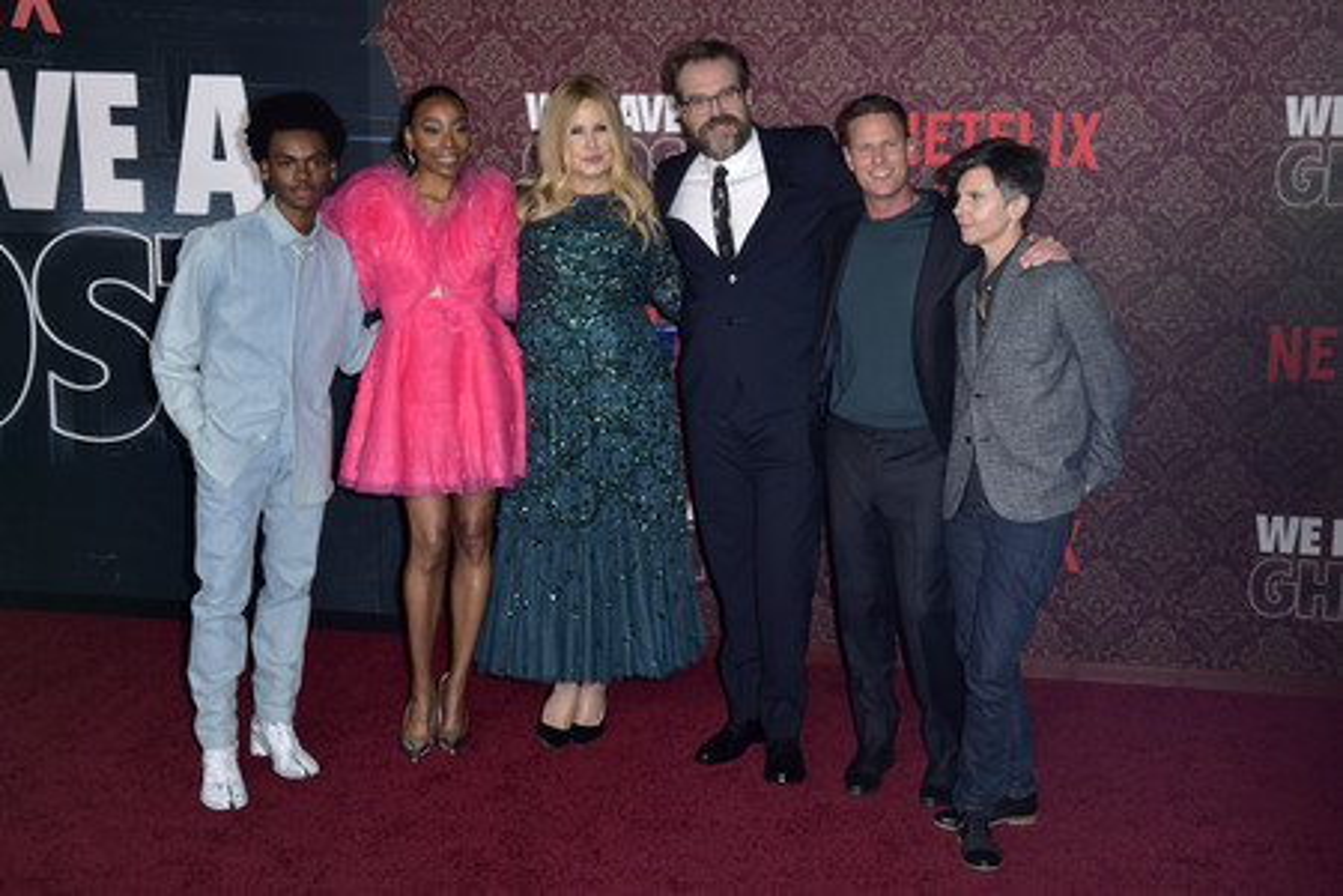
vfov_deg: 29.9
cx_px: 672
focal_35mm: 45
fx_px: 1679
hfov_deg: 43.6
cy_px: 448
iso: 400
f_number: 6.3
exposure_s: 1/250
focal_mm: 45
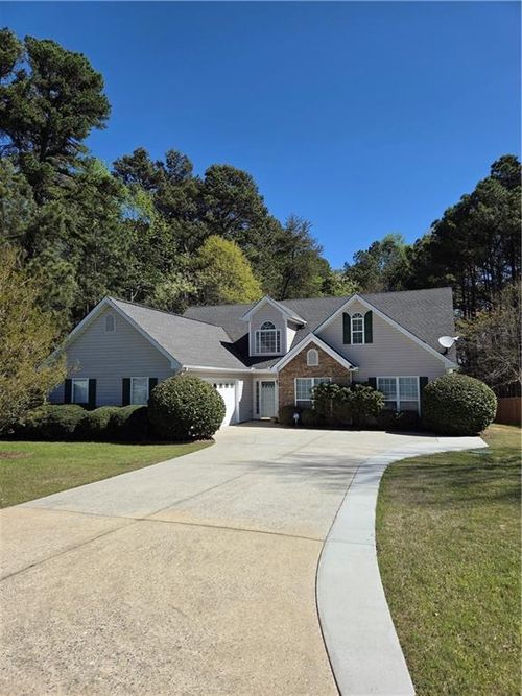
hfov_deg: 58.9
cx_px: 261
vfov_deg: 73.9
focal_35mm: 23
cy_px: 348
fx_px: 463
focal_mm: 5.4
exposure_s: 1/5862
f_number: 1.8
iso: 80
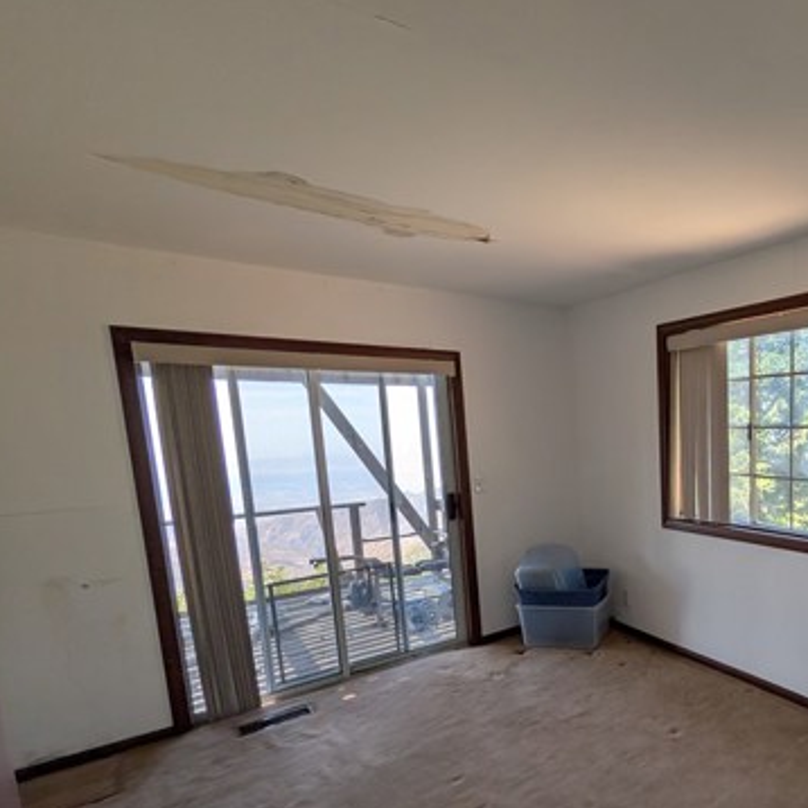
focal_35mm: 19
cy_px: 498
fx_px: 502
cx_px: 700
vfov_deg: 76.5
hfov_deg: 66.5
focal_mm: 2.02
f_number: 1.7
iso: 50
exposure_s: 1/609
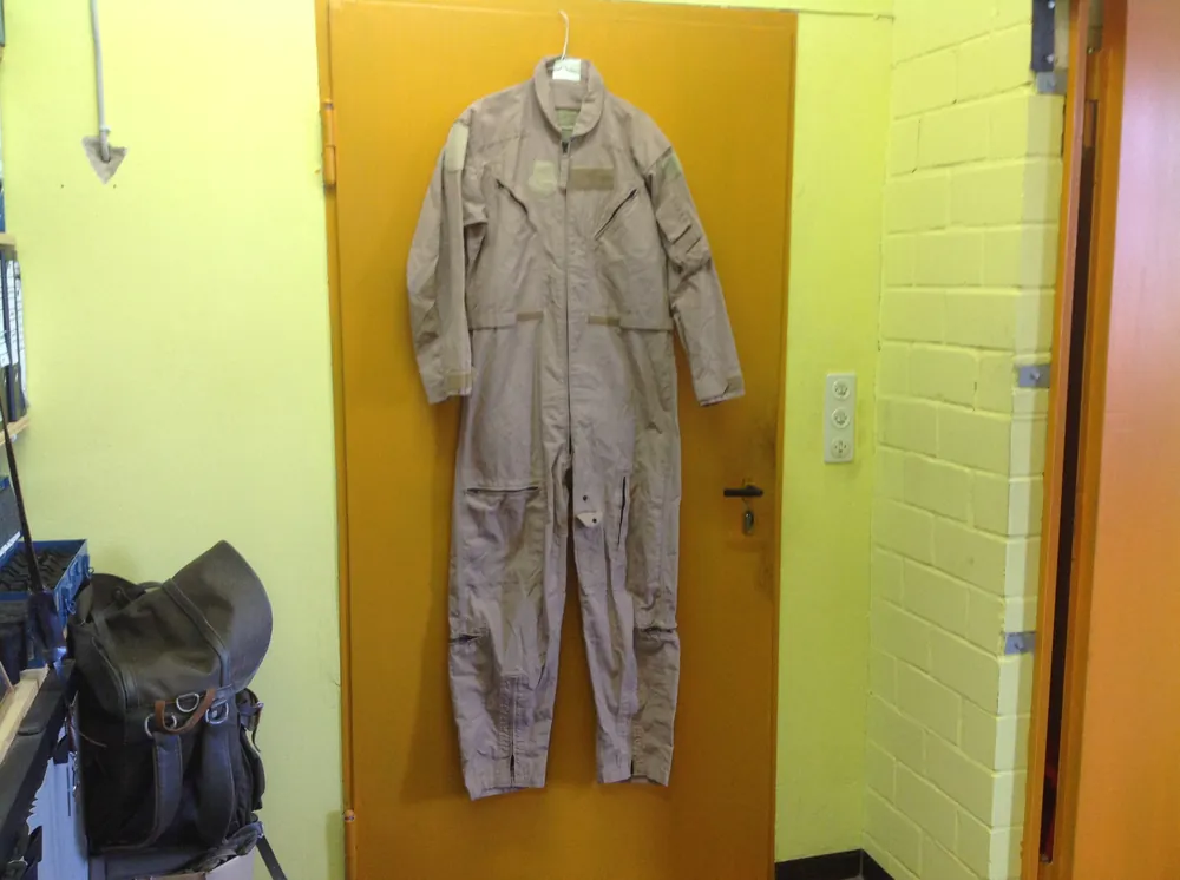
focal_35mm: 35
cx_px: 590
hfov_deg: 52.7
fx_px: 1191
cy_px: 440
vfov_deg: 40.6
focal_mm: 4.28
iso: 125
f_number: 2.4
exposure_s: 1/17
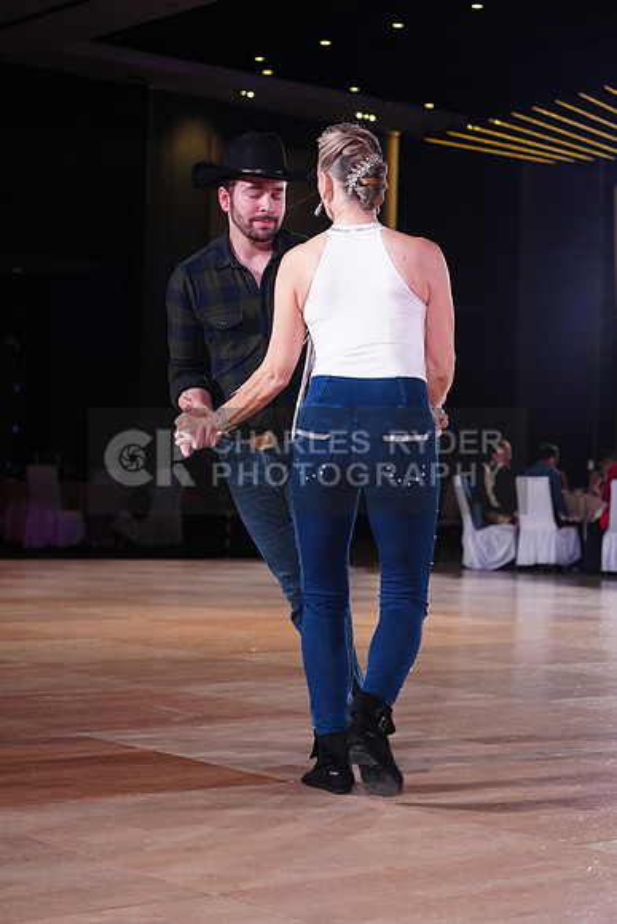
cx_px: 308
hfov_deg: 19.5
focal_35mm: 70
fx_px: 1798
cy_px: 462
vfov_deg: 28.8
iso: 2500
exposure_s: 1/400
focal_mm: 70
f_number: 4
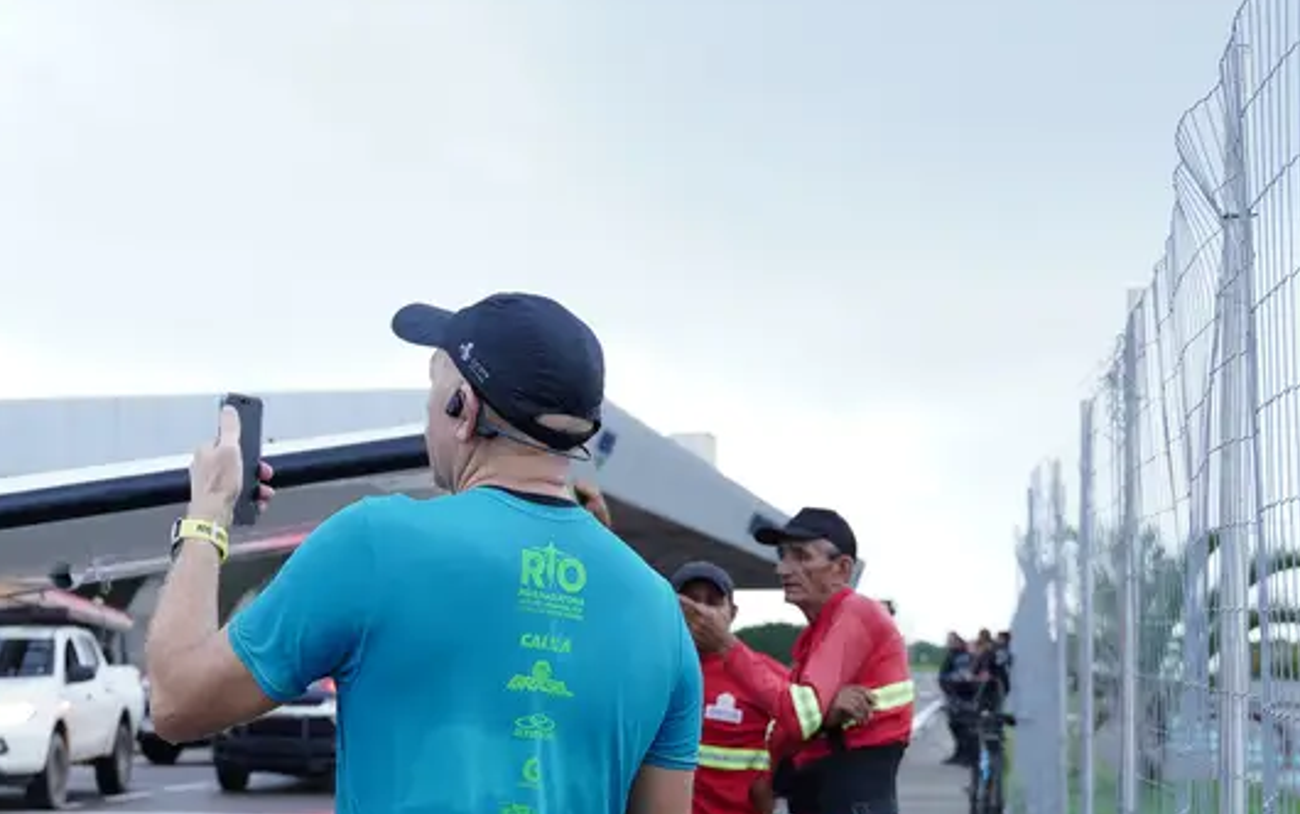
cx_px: 326
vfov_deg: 18.3
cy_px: 510
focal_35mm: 71
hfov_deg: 28.5
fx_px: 2517
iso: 800
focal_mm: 28.9
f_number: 2.8
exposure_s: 1/125
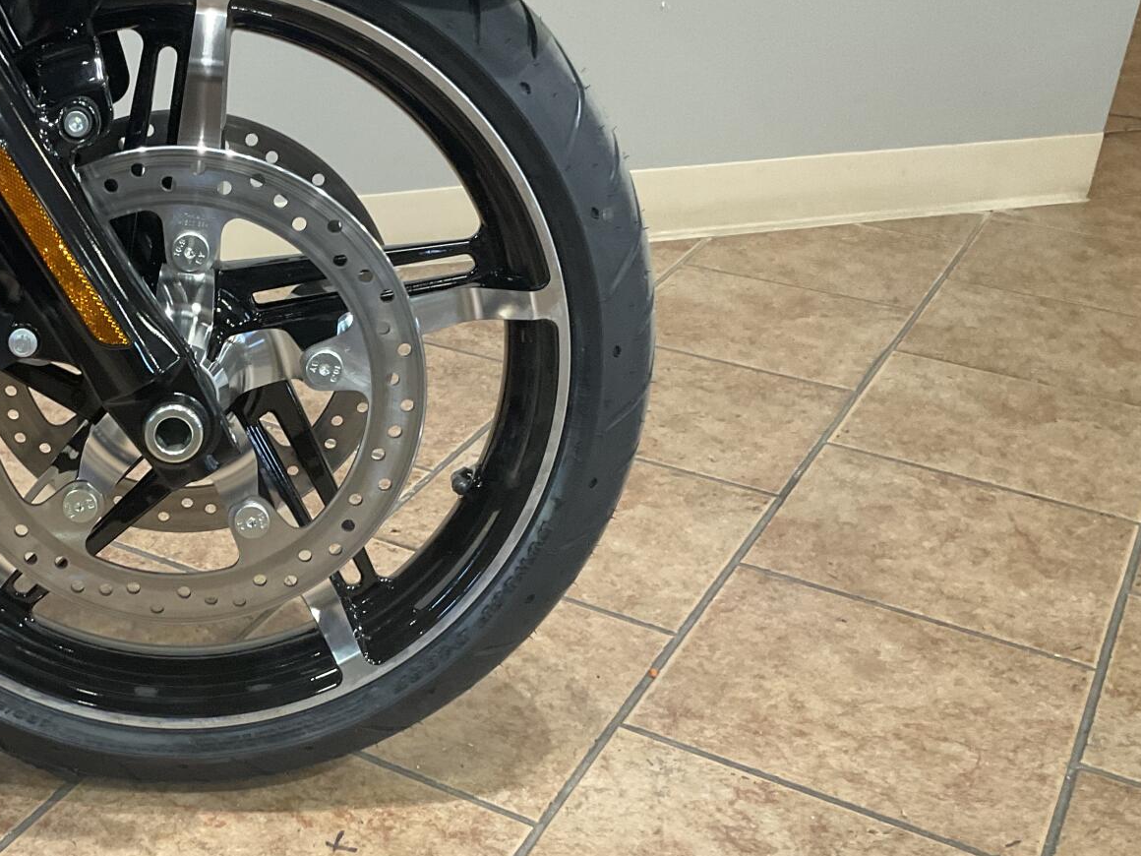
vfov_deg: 29.1
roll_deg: -1.2
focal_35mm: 50
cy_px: 483
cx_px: 181
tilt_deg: -27.9
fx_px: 1648
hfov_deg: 36.5
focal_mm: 3
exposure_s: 1/60
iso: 160
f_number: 1.8
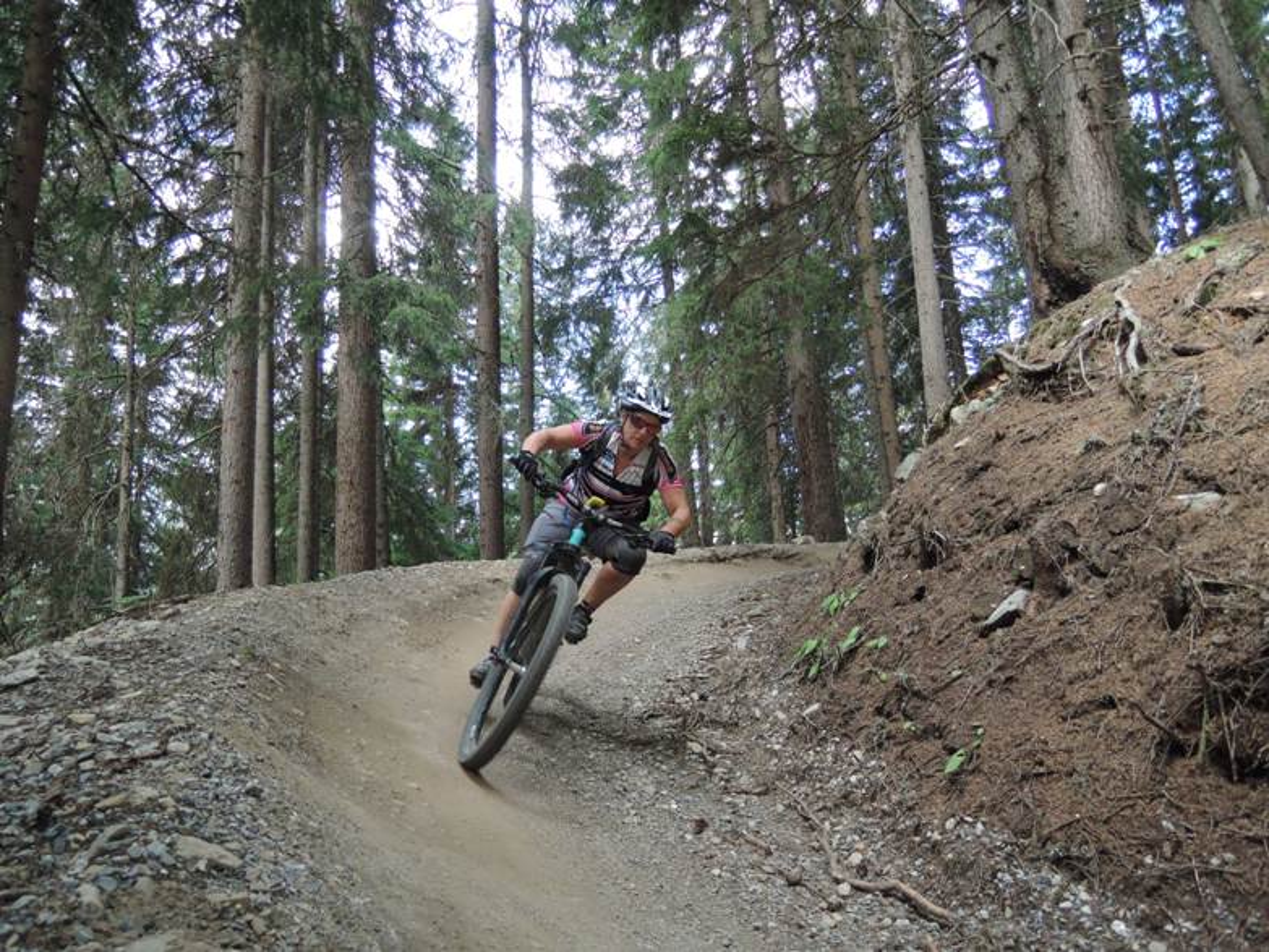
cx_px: 634
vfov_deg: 56.9
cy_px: 476
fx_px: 880
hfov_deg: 71.6
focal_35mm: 24
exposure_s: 1/200
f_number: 2.2
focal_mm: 5.1
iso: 400
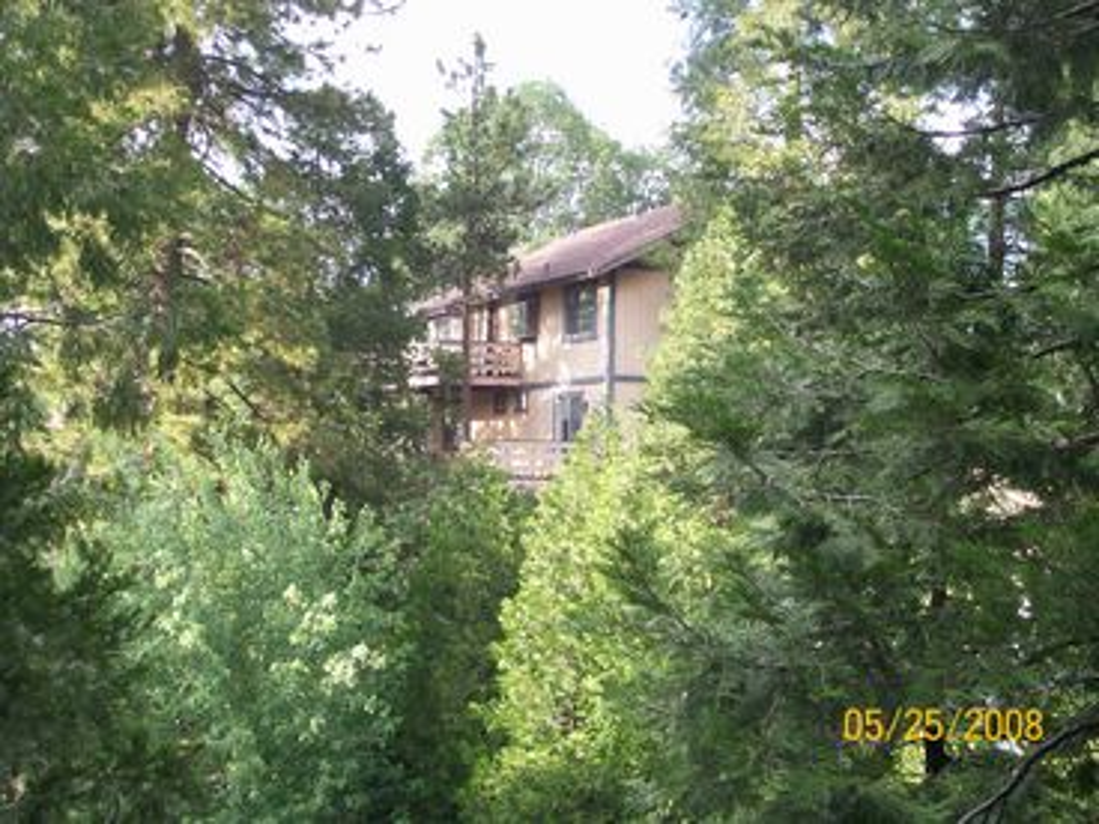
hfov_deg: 34.3
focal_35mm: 56
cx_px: 550
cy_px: 412
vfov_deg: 26.1
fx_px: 1778
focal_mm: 9.4
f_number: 3.4
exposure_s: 1/86.9
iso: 80
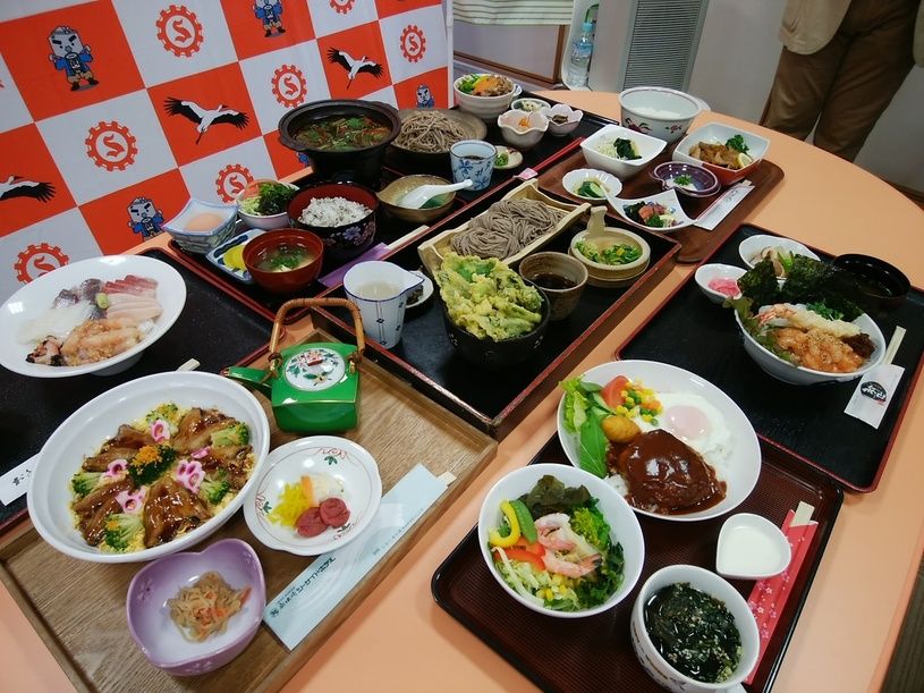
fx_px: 587
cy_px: 346
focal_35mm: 22
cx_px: 462
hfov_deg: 76.4
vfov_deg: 61.1
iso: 50
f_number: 2
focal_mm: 3
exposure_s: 1/60
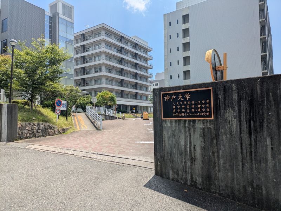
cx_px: 140
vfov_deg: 54.9
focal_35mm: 25
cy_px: 106
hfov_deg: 69.4
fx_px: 203
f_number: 1.89
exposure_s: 1/1821
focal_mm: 5.43
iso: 43
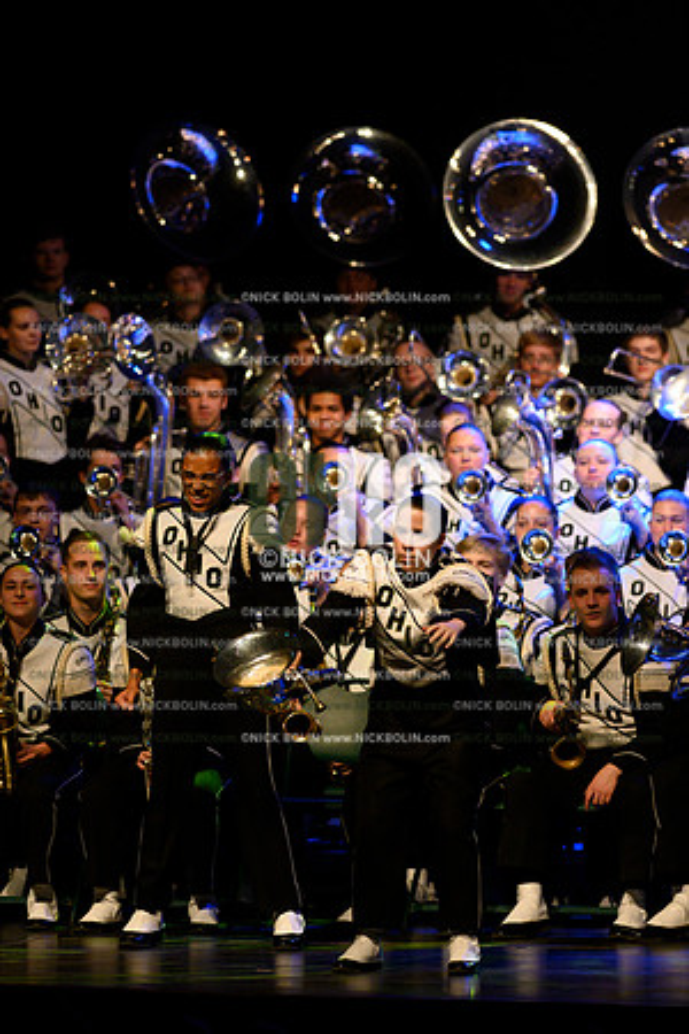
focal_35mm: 300
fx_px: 8612
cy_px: 517
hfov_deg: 4.6
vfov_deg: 6.9
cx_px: 344
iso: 6400
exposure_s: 1/500
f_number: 4
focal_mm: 300
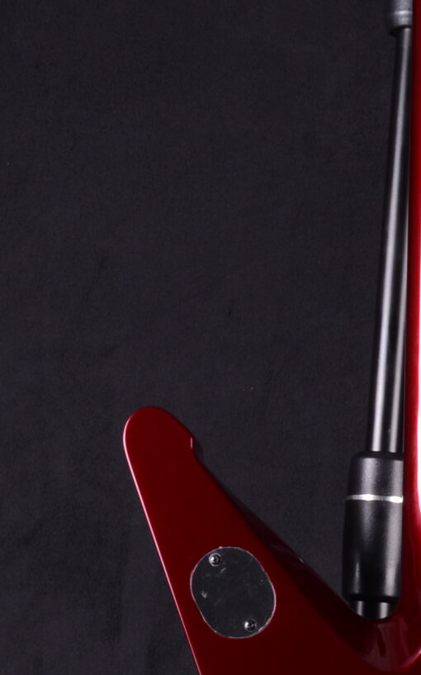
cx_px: 449
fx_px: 2197
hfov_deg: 10.8
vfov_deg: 17.4
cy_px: 483
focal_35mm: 120
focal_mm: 25
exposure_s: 1/200
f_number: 11
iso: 200
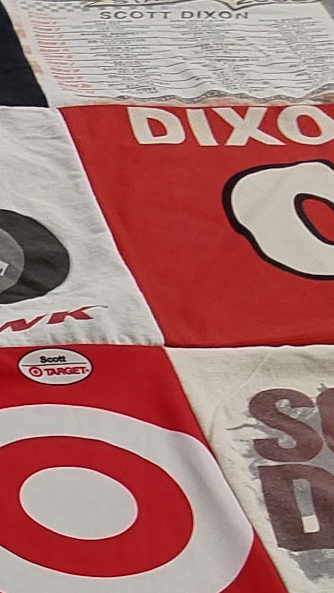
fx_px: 1448
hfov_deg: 11.6
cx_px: -374
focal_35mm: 92
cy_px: 652
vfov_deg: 21.9
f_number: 1.9
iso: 50
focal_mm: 2.91
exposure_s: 1/50
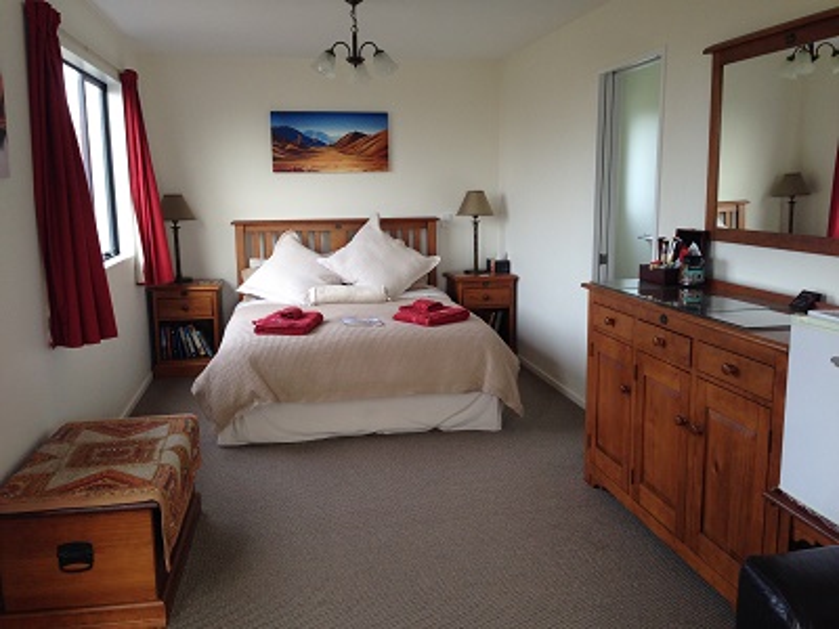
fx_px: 800
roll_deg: +1.4
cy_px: 314
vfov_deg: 42.9
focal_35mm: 33
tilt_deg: -10.8
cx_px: 420
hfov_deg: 55.4
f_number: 2.4
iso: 64
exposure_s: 1/60
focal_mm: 4.12
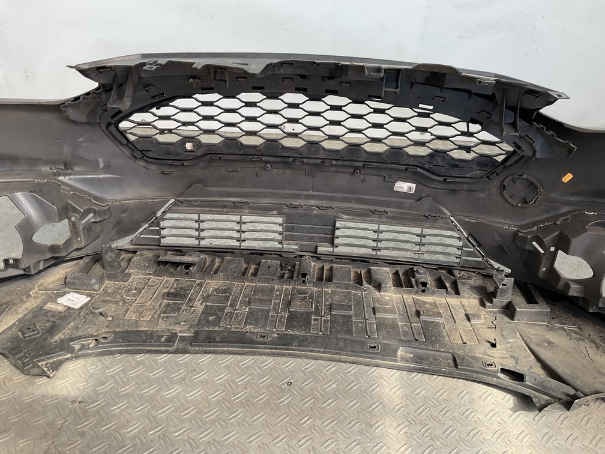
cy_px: 227
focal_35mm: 29
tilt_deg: -29.9
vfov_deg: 48.2
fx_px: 507
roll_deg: -4.6
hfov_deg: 61.7
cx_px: 302
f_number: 1.8
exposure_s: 1/101
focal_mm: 3
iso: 16
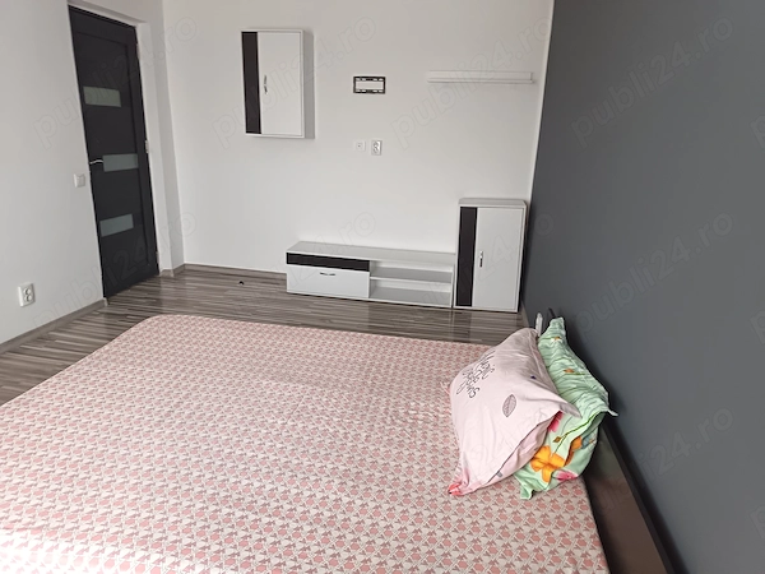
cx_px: 382
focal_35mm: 24
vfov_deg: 56.8
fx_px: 530
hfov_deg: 71.6
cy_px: 287
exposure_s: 1/100
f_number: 1.75
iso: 1142
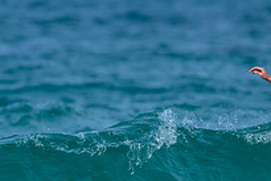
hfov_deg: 0.7
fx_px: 23472
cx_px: 87
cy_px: 282
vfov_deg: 0.4
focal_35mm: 3116
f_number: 6.3
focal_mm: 800
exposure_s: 1/2000
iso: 200
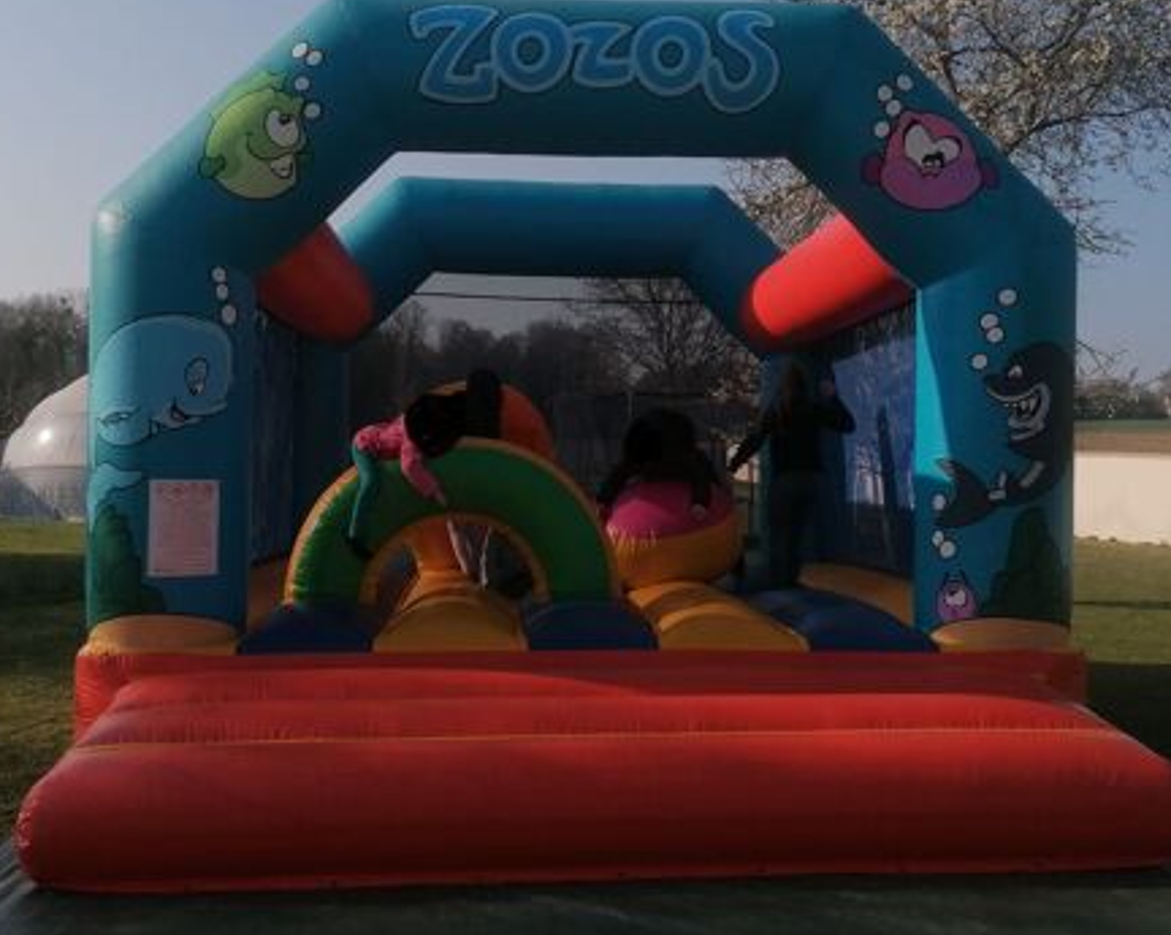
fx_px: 1316
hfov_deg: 48.0
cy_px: 450
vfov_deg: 39.1
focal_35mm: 38
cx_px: 575
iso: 50
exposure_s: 1/3268
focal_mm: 4.75
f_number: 1.8
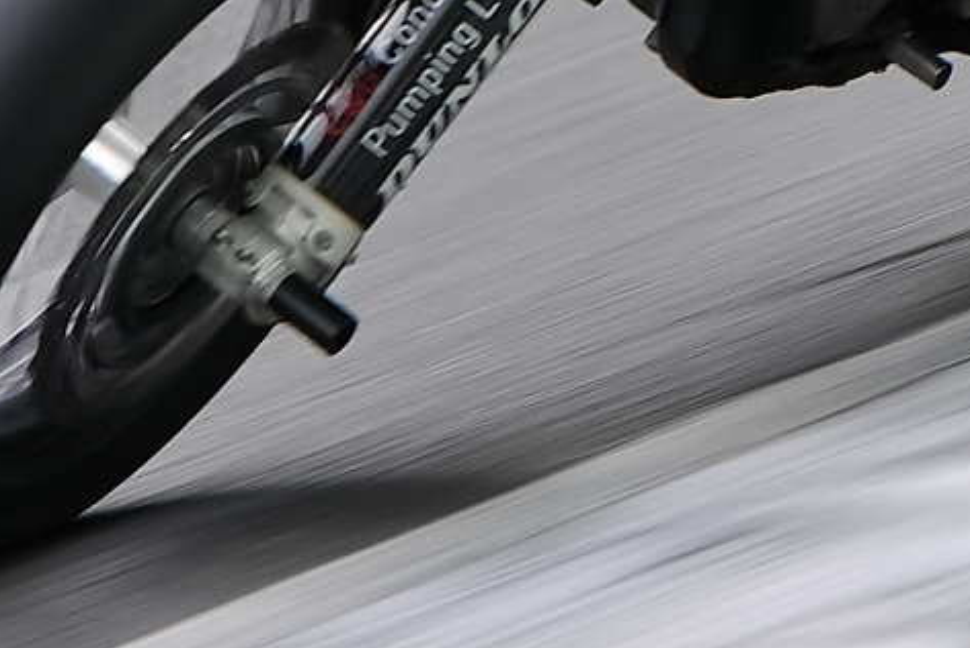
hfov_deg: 2.4
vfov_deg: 1.6
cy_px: -423
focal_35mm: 845
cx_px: 1345
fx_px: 22781
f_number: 2.8
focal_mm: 200
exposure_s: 1/160
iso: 160
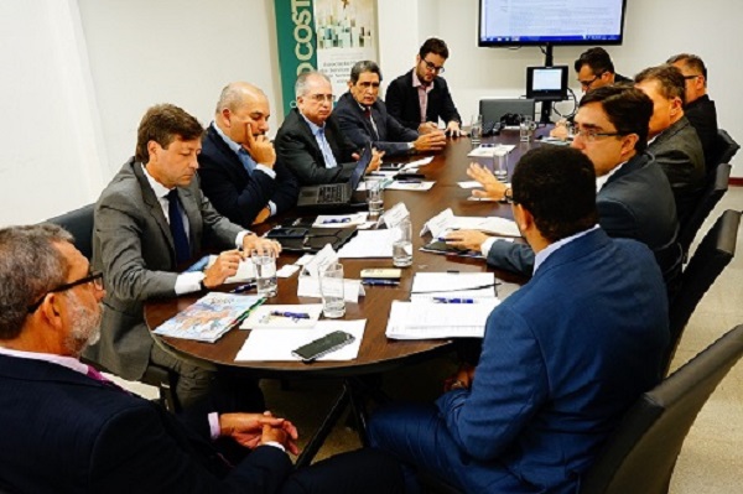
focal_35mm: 31
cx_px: 372
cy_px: 247
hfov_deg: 60.3
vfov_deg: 42.3
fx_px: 639
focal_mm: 31
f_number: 6.3
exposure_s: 1/15
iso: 640
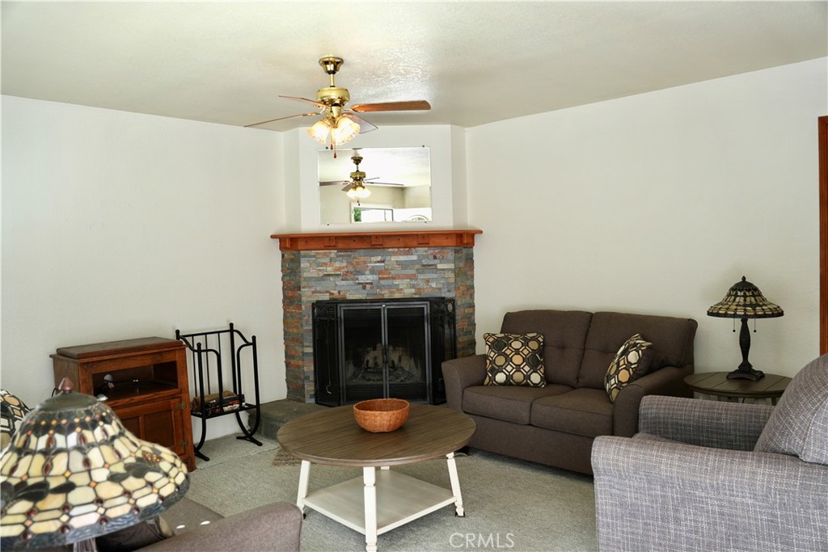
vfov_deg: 50.4
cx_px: 414
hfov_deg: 70.4
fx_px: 587
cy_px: 276
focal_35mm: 26
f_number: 4
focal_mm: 17
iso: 100
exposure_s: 1/60
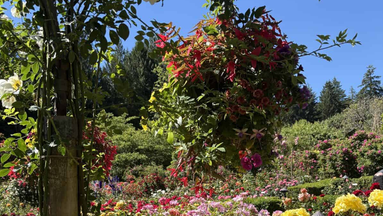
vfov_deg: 29.8
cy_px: 196
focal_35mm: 38
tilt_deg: -0.7
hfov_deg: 52.8
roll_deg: +0.5
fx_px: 386
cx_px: 192
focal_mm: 5.96
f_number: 1.6
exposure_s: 1/1626
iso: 50
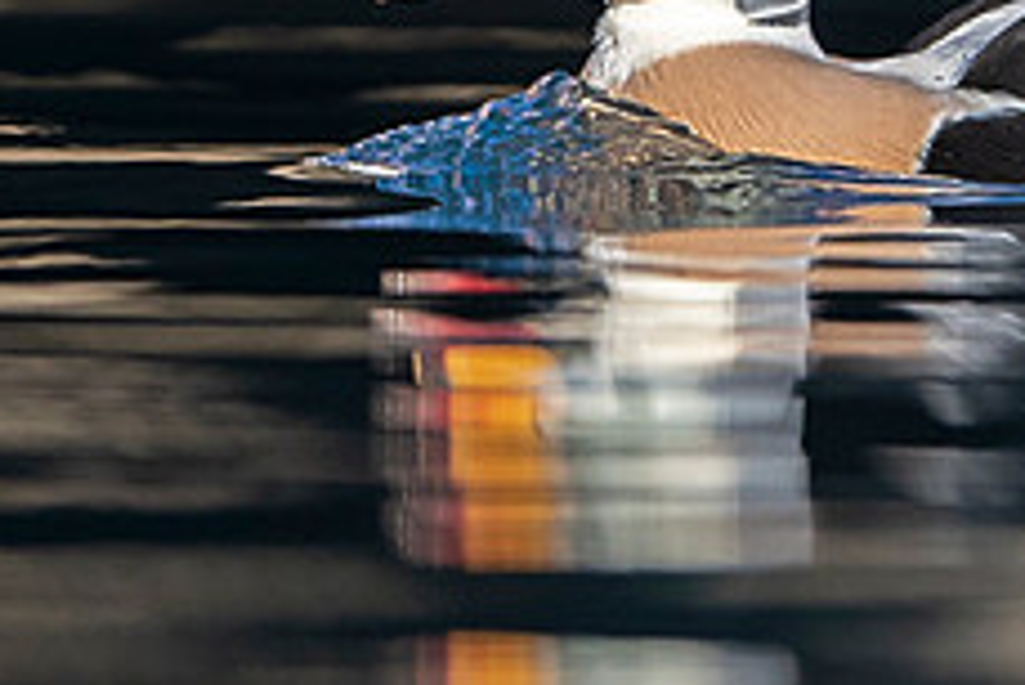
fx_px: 78744
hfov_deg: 0.7
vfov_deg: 0.5
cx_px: 470
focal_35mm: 2764
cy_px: -7
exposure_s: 1/5000
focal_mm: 500
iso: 500
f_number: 4
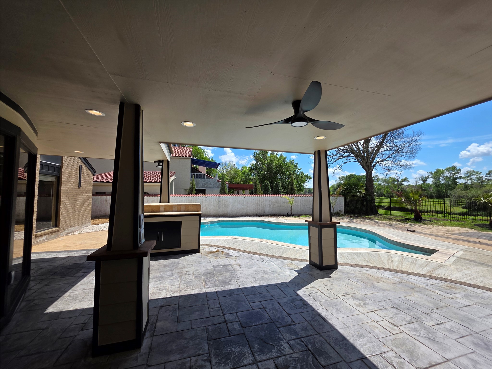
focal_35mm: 13
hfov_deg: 106.2
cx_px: 246
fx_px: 185
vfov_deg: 89.9
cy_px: 184
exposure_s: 1/2391
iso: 40
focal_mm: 2.2
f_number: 1.9
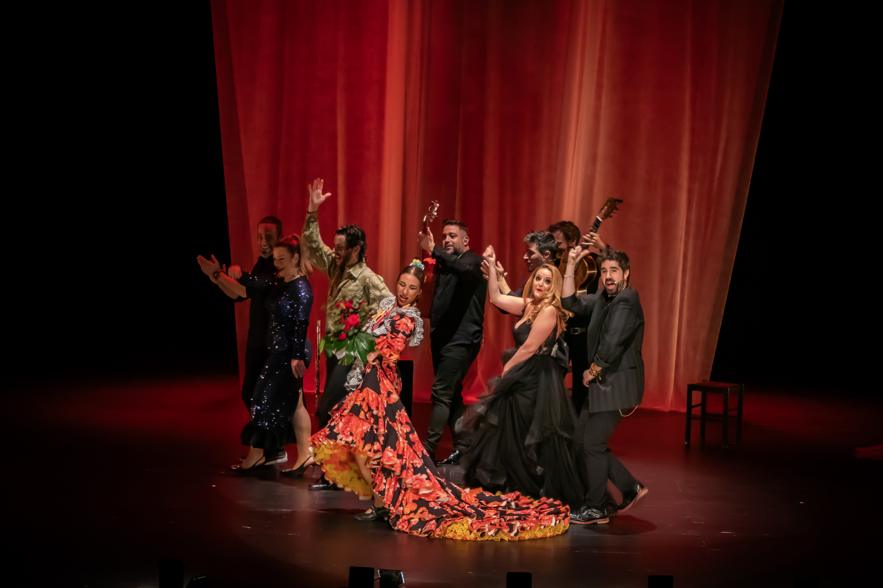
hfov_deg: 16.8
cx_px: 442
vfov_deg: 11.2
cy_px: 294
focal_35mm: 122
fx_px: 2992
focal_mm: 44.7
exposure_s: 1/100
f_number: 4.2
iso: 2000
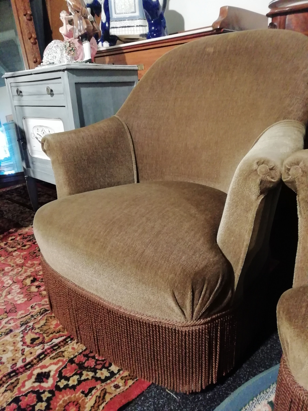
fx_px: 308
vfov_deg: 67.3
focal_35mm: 26
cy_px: 206
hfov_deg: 53.1
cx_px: 154
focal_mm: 3.46
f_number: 2.2
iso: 500
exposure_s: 1/25
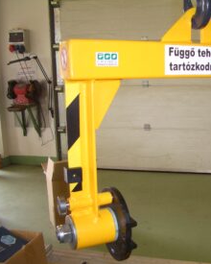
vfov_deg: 40.3
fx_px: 359
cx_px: 173
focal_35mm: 46
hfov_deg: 31.8
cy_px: 132
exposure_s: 1/60
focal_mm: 5.8
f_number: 2.6
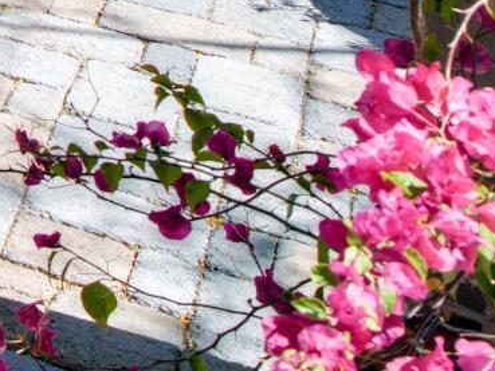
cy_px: -775
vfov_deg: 9.2
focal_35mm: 125
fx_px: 1788
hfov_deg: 9.6
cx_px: -1209
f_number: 4.5
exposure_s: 1/400
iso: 100
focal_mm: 16
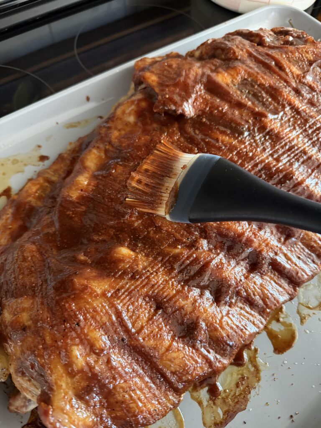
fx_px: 297
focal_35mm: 24
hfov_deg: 56.8
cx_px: 160
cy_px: 214
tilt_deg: -62.7
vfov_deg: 71.6
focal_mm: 6.76
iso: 800
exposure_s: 1/40
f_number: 1.78
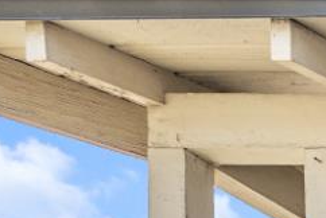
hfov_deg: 11.4
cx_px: 982
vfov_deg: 10.1
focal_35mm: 102
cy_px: 650
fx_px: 926
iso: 100
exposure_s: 1/40
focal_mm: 11
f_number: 8
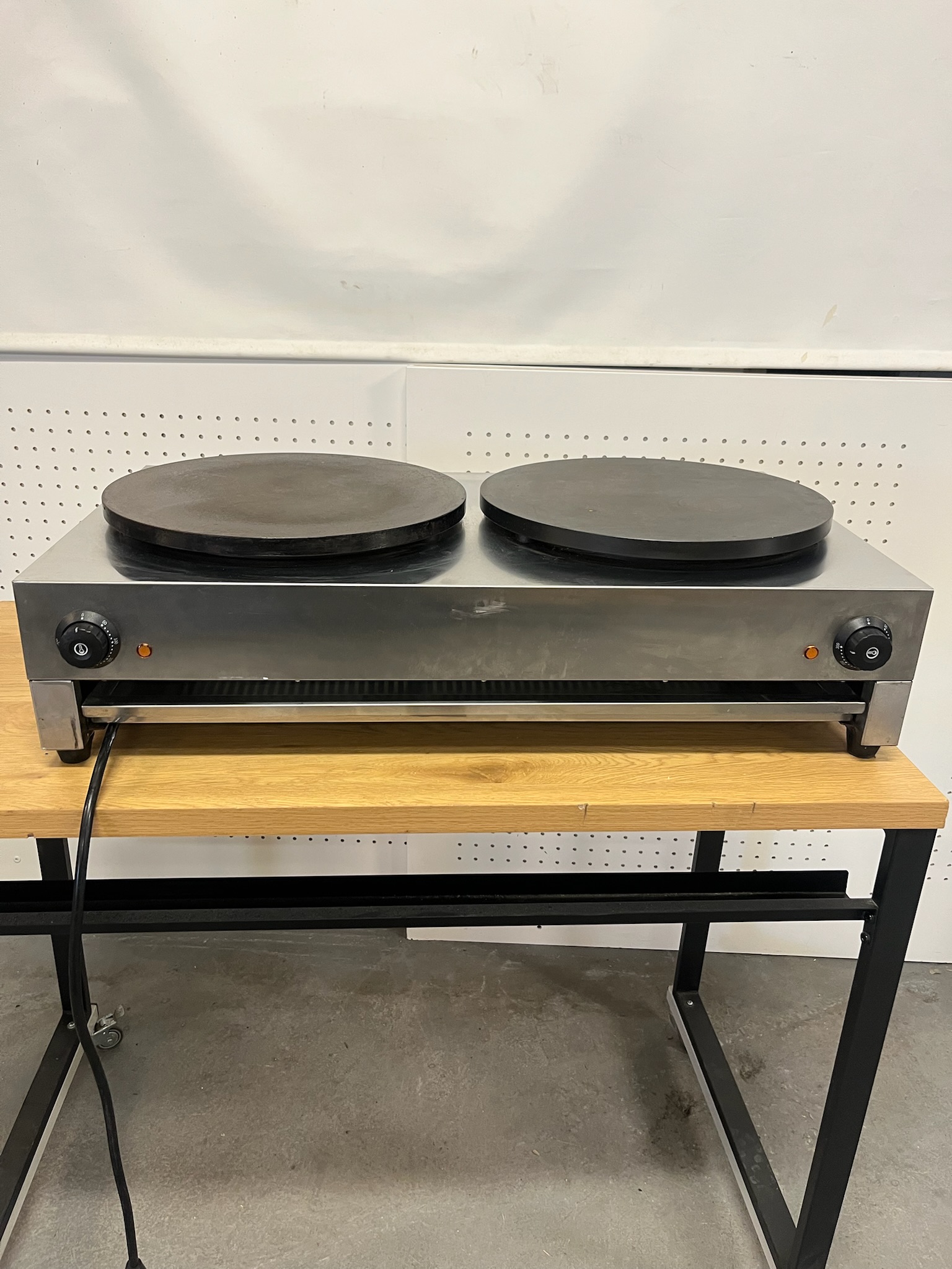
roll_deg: -2.0
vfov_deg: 67.3
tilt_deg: -22.2
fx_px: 953
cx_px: 476
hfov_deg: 53.1
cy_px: 634
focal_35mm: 26
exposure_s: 1/50
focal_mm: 5.1
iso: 100
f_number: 1.6
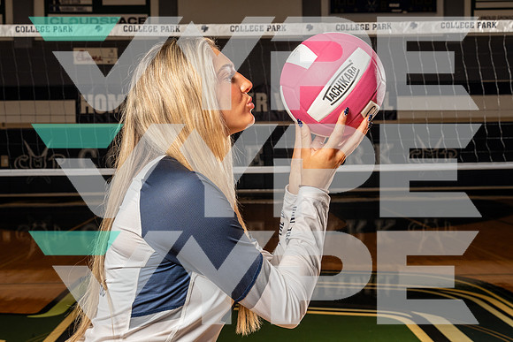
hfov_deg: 38.2
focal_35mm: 52
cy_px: 171
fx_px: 741
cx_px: 256
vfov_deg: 26.0
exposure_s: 1/250
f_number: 11
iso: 640
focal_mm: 52
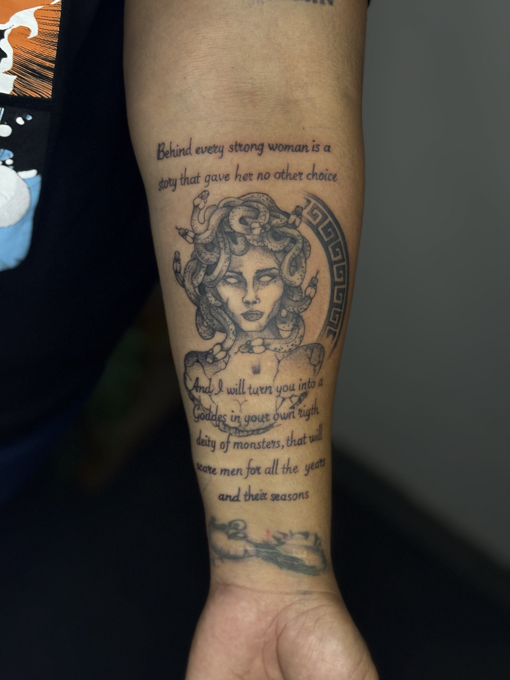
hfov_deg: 28.0
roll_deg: -27.7
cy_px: 340
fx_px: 1021
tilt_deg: -36.9
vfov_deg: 36.8
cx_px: 255
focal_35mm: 52
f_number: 1.6
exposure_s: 1/56
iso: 160
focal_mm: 5.96
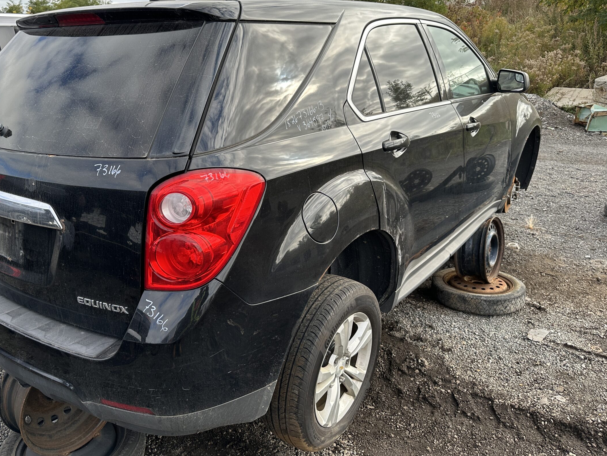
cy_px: 213
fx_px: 508
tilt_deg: -16.4
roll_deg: +0.6
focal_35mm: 29
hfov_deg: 61.2
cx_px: 244
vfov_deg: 48.2
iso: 80
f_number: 1.78
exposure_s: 1/864
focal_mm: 6.86
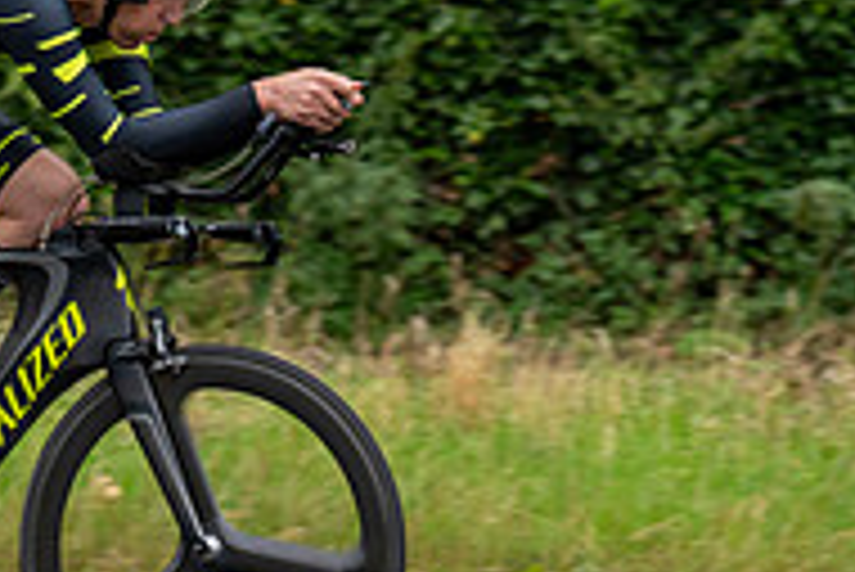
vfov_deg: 5.8
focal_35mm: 238
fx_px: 5657
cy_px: -11
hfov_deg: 8.6
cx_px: -90
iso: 1000
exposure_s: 1/640
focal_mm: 78
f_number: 3.2
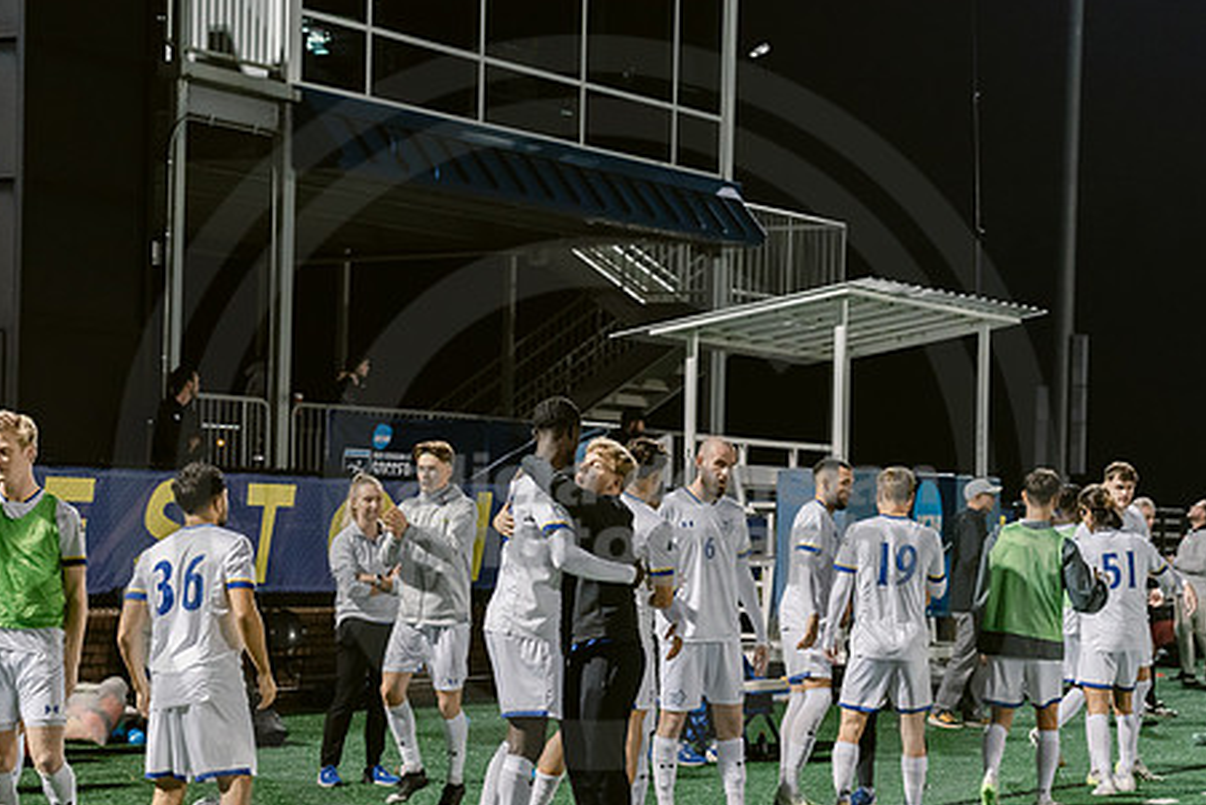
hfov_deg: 22.6
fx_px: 3016
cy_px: 509
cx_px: 586
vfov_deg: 15.2
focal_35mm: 90
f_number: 4
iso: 2500
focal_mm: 70
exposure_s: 1/250
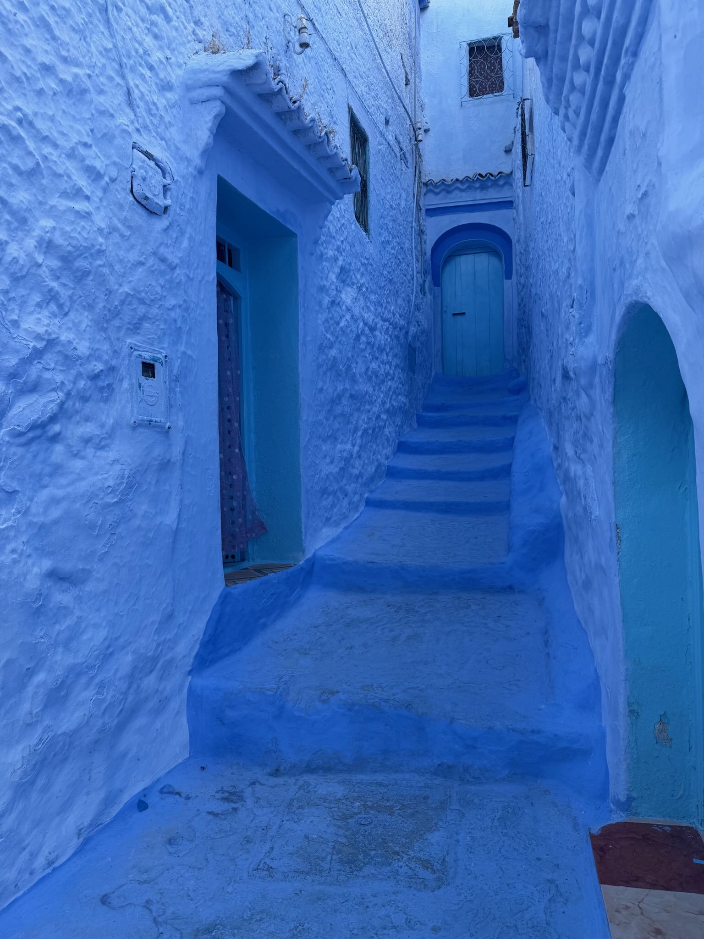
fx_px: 651
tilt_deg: +0.1
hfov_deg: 56.8
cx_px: 352
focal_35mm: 24
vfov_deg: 71.6
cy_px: 470
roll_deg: +1.4
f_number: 1.78
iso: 80
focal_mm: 6.76
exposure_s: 1/551
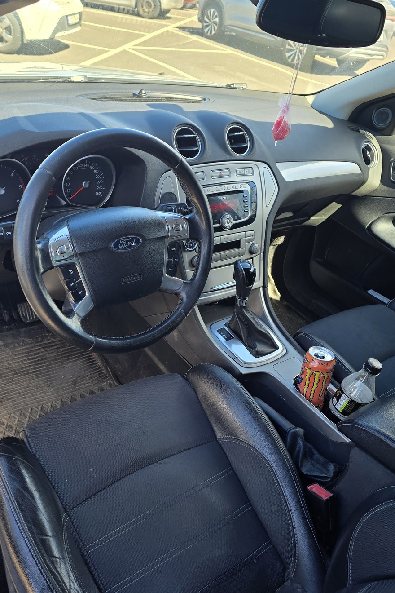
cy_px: 295
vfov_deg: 63.7
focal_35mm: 29
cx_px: 162
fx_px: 477
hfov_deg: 44.8
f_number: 1.7
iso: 32
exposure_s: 1/180
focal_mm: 6.3
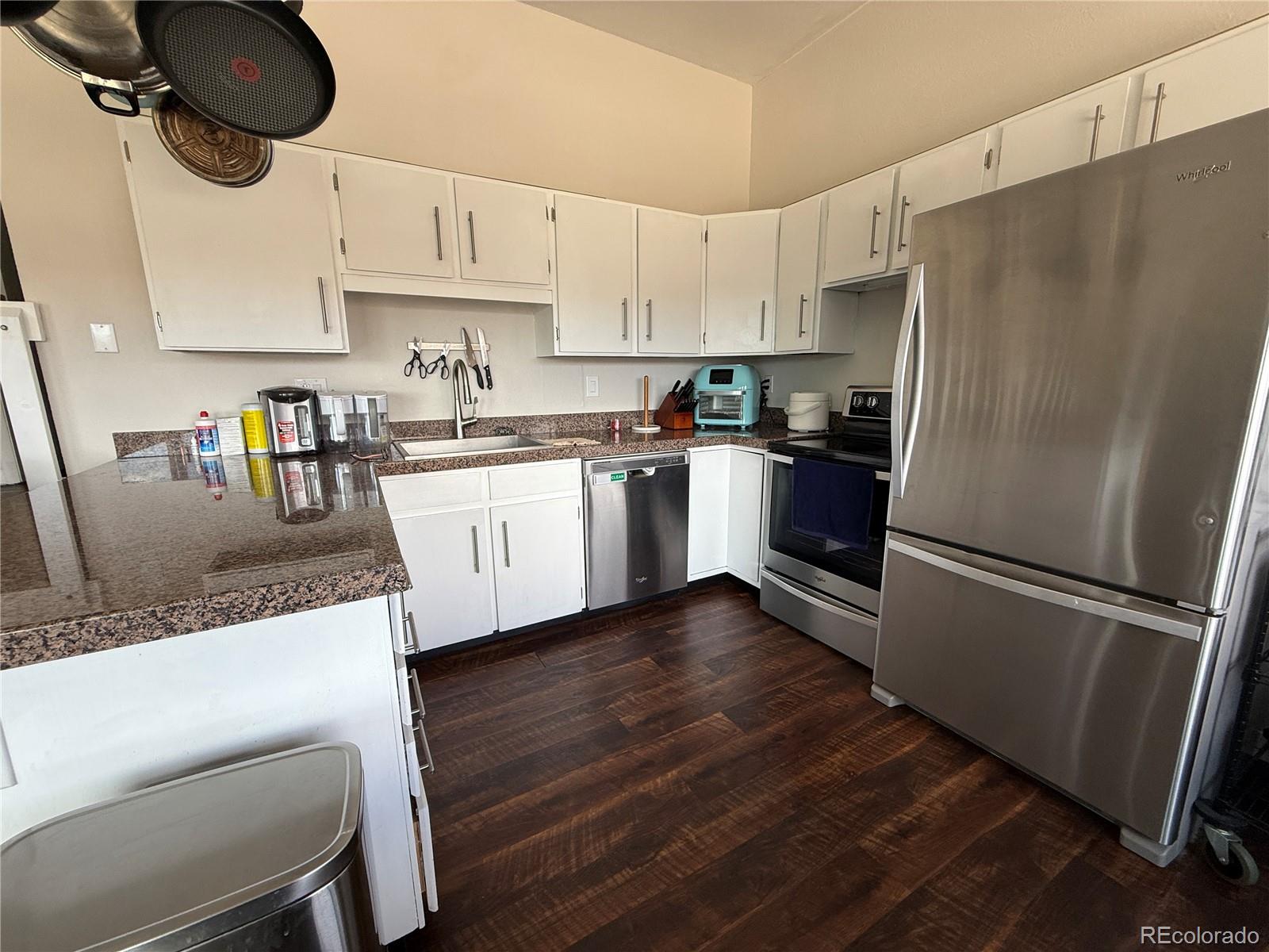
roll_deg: +0.1
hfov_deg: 102.1
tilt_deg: -11.5
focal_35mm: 14
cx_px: 634
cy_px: 476
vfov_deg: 85.7
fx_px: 513
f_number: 2.2
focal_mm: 2.22
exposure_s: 1/99
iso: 80
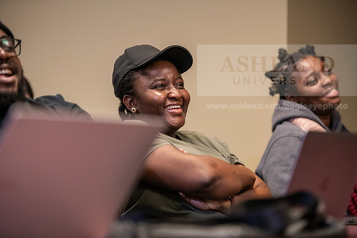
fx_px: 1151
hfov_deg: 17.6
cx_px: 178
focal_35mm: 116
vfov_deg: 11.8
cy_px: 119
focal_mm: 116
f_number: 2.8
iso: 2500
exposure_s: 1/200
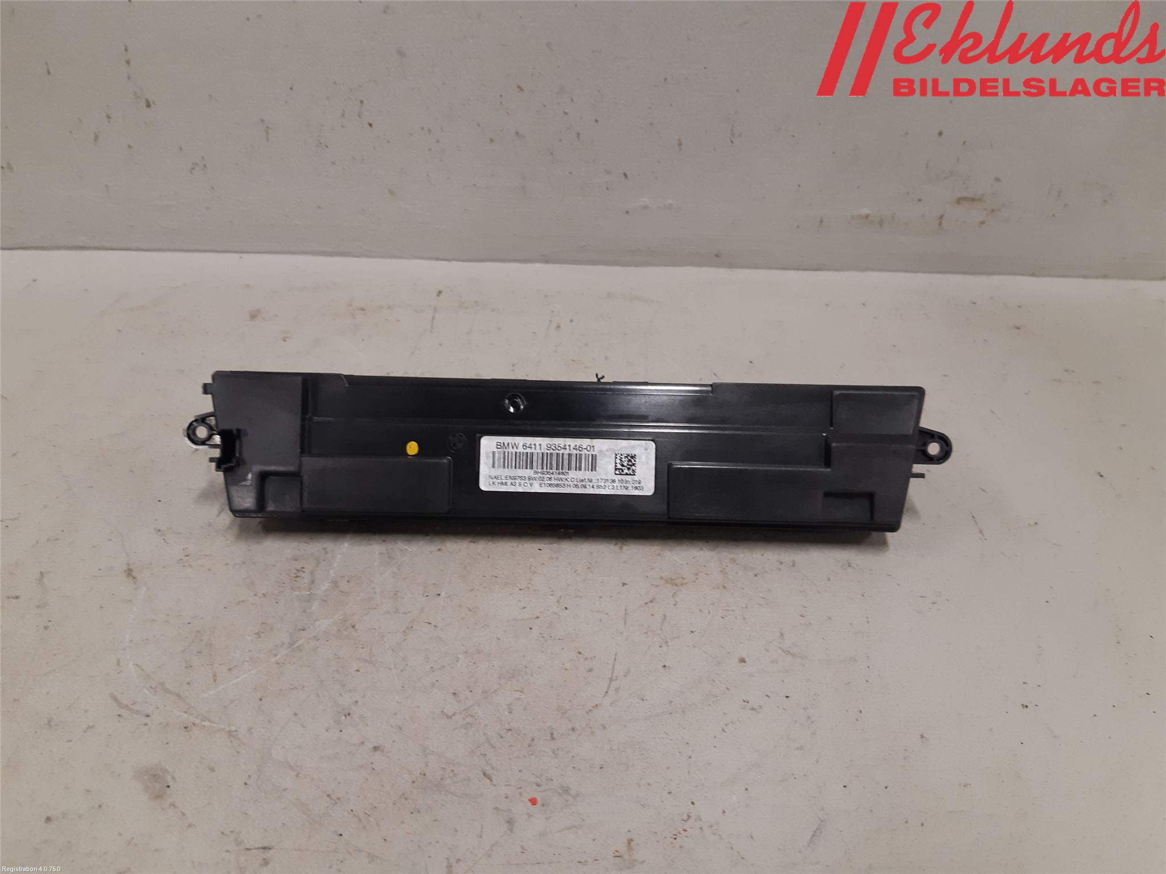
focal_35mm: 26
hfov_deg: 67.3
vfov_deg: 53.1
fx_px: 876
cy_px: 437
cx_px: 583
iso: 125
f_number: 1.7
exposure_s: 1/50
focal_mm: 3.93
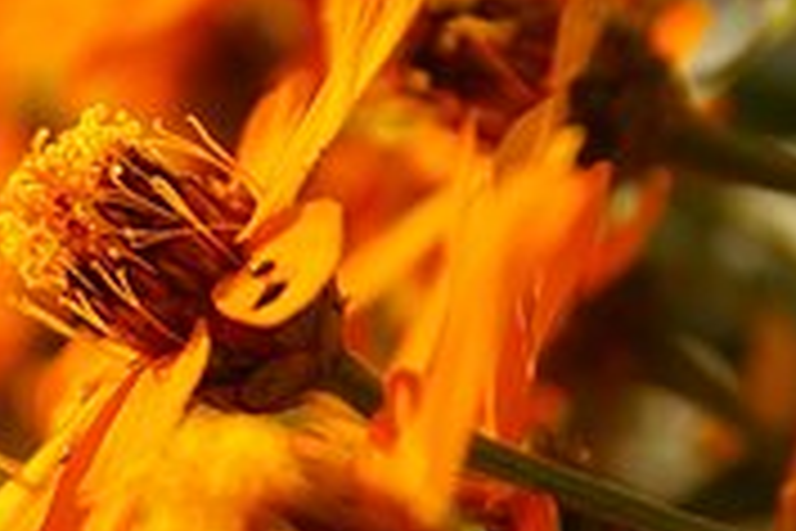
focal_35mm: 303
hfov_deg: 6.8
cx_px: 54
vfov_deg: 4.5
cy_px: 504
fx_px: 6699
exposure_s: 1/800
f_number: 6.3
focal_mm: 70
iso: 200
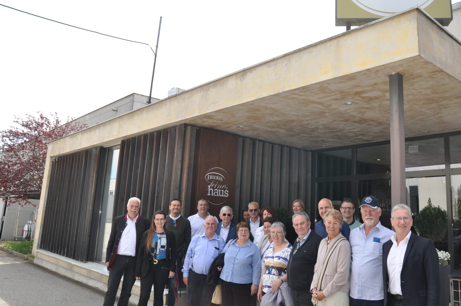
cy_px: 130
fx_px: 404
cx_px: 277
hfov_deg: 58.9
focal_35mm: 32
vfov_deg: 41.4
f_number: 8
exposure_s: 1/200
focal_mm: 17
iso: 200
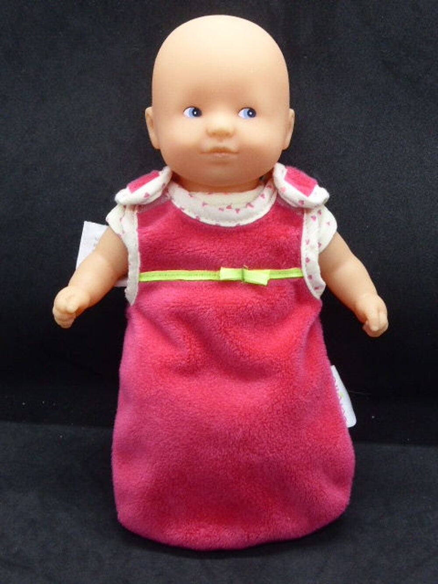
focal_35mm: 57
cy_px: 292
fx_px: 961
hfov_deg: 25.7
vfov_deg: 33.8
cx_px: 219
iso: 400
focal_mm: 9.7
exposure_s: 1/40
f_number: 4.6
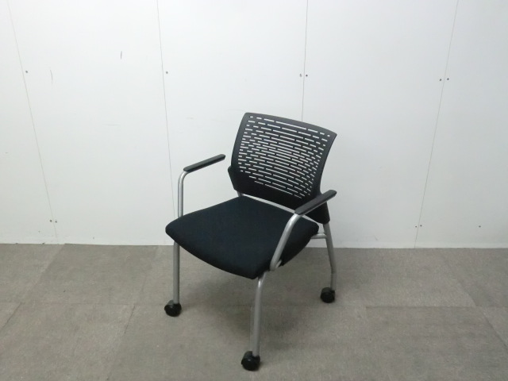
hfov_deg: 56.8
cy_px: 190
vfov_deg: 44.2
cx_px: 254
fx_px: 470
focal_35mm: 32
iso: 800
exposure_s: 1/50
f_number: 3.5
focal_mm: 5.8
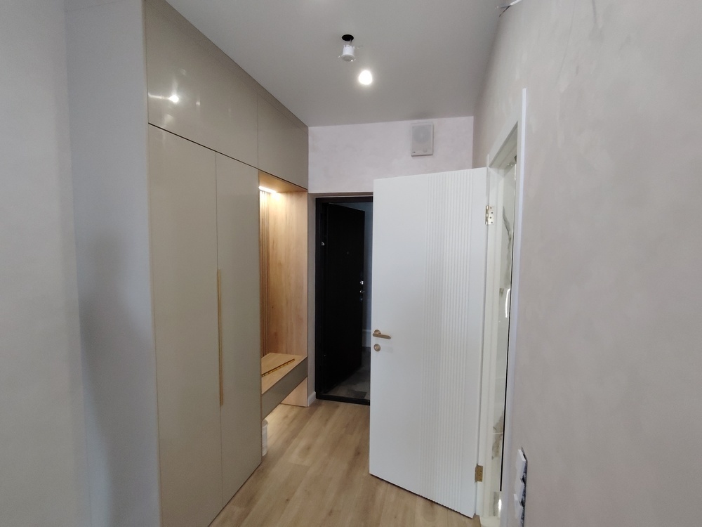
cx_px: 351
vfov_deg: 74.7
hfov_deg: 91.0
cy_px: 264
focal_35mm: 17
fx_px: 345
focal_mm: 1.42
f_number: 2.2
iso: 281
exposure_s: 1/100
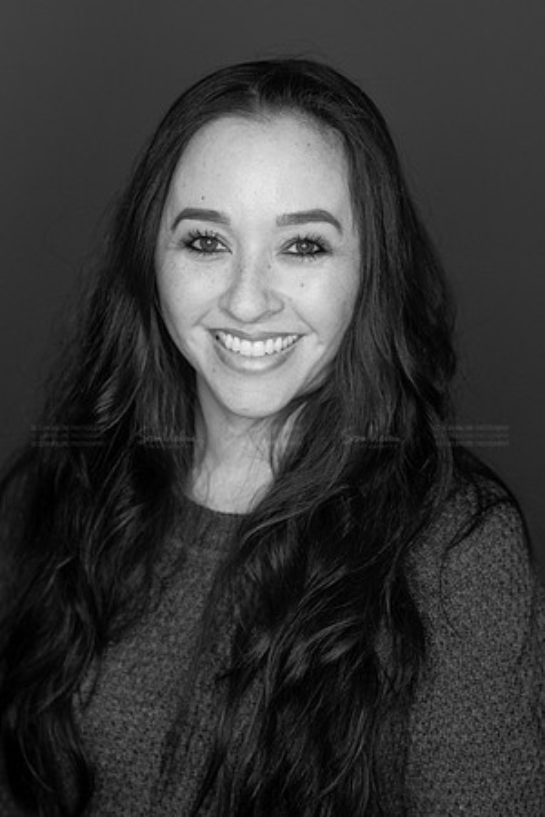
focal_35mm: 85
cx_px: 272
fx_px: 1930
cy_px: 408
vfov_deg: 23.9
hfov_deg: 16.1
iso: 2000
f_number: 3.5
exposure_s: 1/250
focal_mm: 85
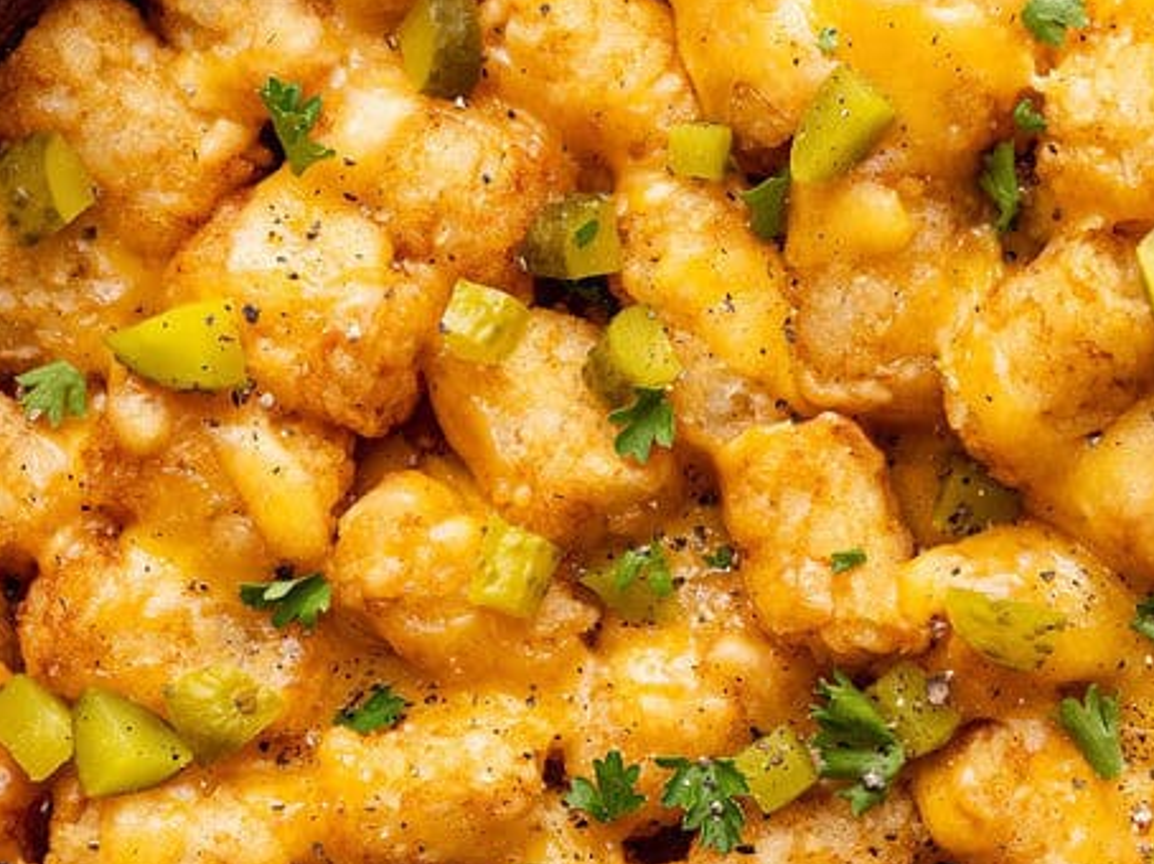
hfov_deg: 14.0
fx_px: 4665
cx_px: 892
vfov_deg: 10.5
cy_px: 719
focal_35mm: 140
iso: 640
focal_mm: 43
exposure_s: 1/200
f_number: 13
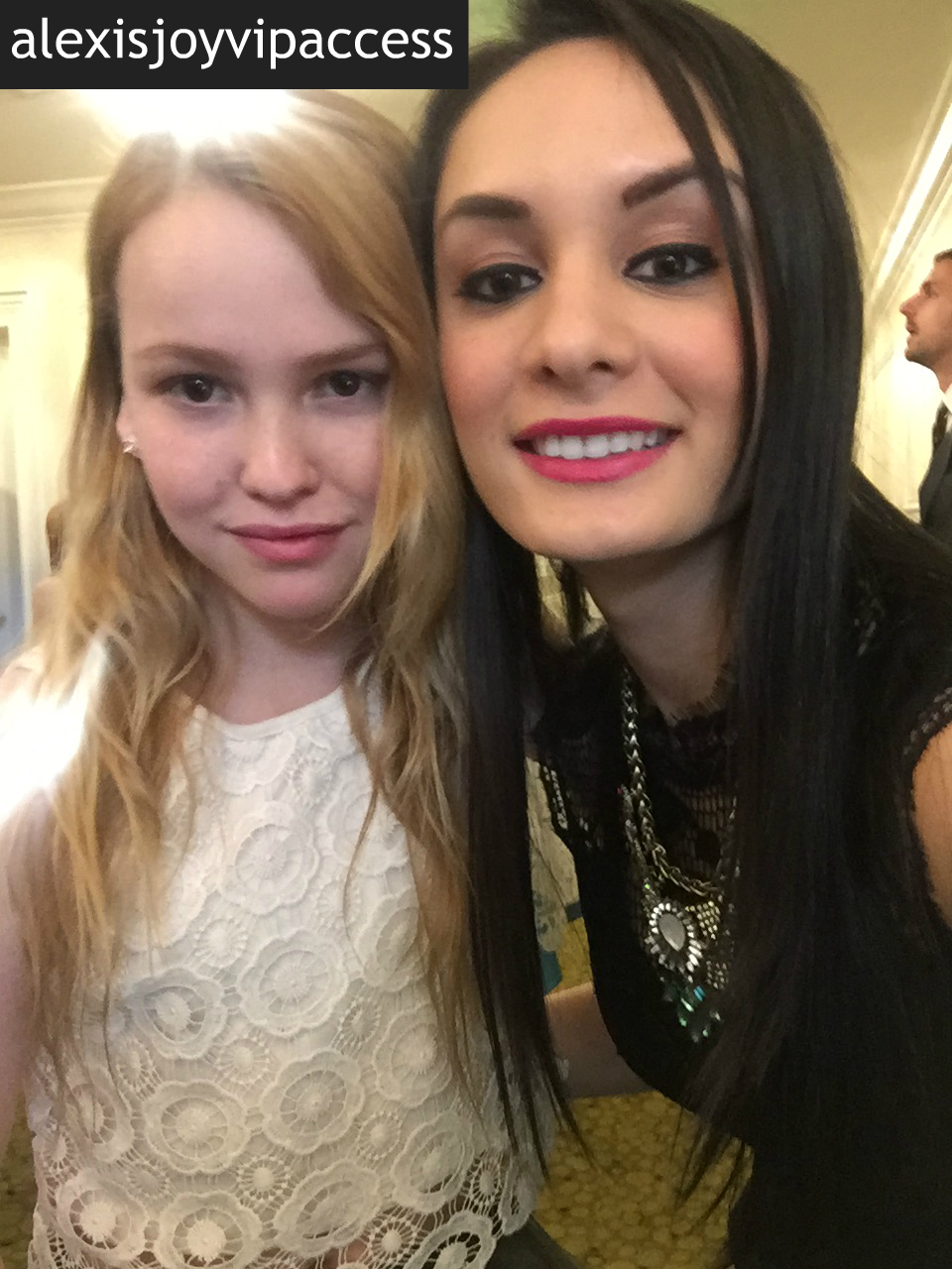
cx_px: 476
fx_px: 1137
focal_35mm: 31
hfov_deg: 45.4
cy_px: 634
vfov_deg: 58.4
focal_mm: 2.65
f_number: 2.2
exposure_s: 1/17
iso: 320
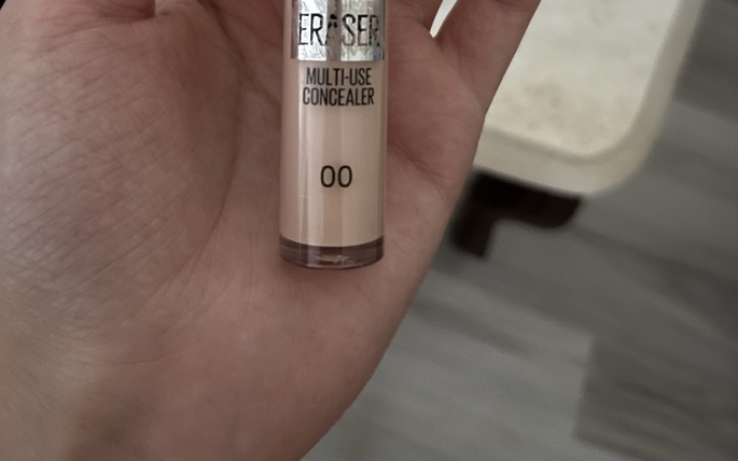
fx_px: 744
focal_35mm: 37
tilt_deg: -64.3
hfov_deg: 52.8
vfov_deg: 31.4
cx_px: 368
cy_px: -17
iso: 640
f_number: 1.6
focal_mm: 5.1
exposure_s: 1/14
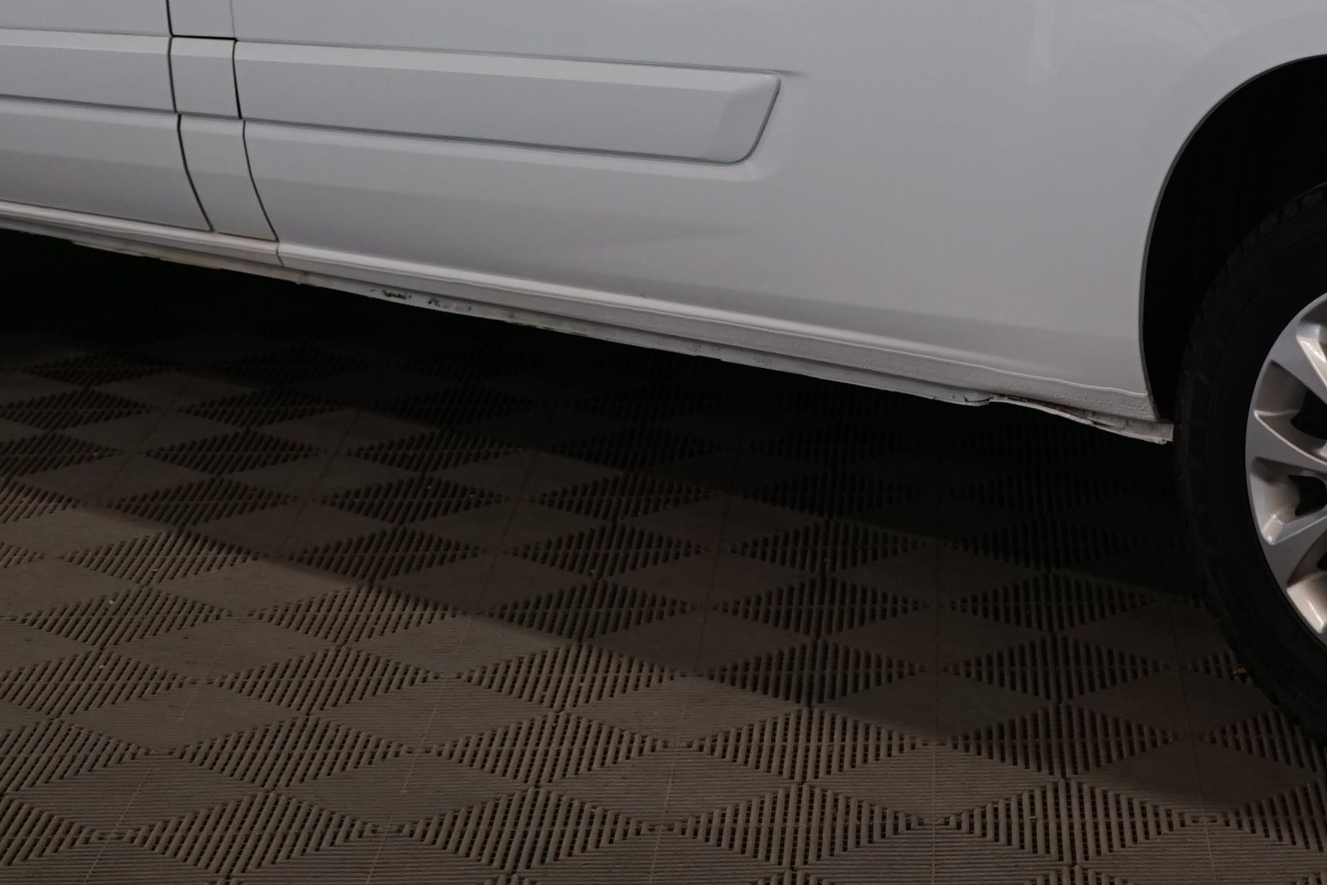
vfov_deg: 11.6
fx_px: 4239
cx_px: 1169
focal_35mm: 115
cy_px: -290
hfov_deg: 17.6
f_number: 4
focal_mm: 34
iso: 500
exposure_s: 1/160
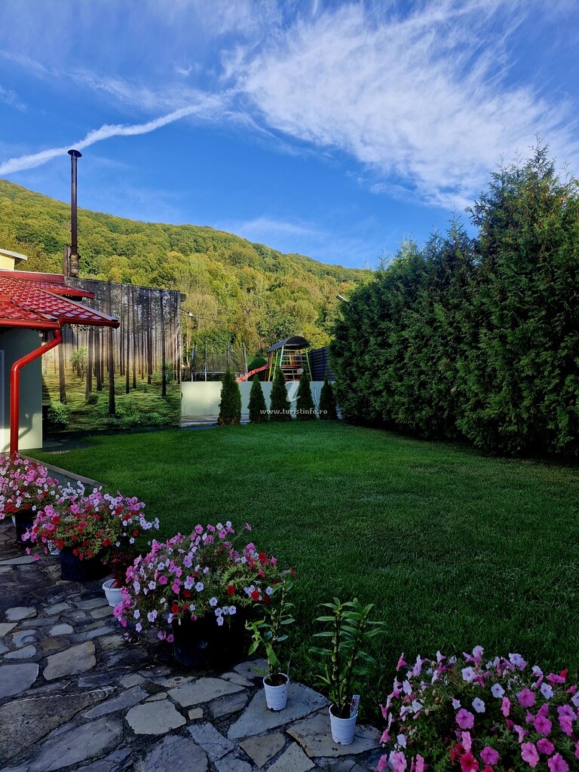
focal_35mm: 23
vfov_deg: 73.9
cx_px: 290
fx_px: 513
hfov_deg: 58.9
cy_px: 386
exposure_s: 1/769
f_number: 1.8
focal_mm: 5.54
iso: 50
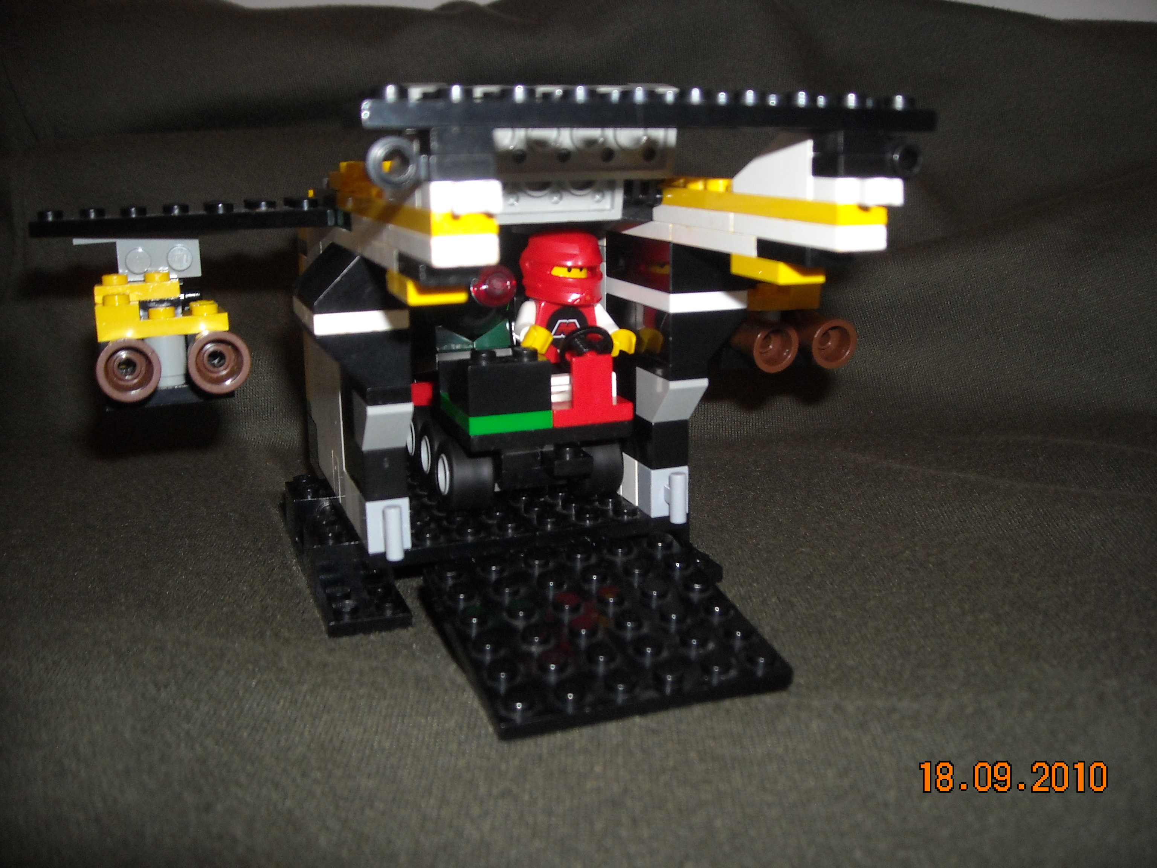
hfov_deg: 52.6
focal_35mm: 35
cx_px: 578
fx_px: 1170
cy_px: 434
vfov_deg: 40.7
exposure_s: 1/60
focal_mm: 5.7
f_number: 5.6
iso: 200
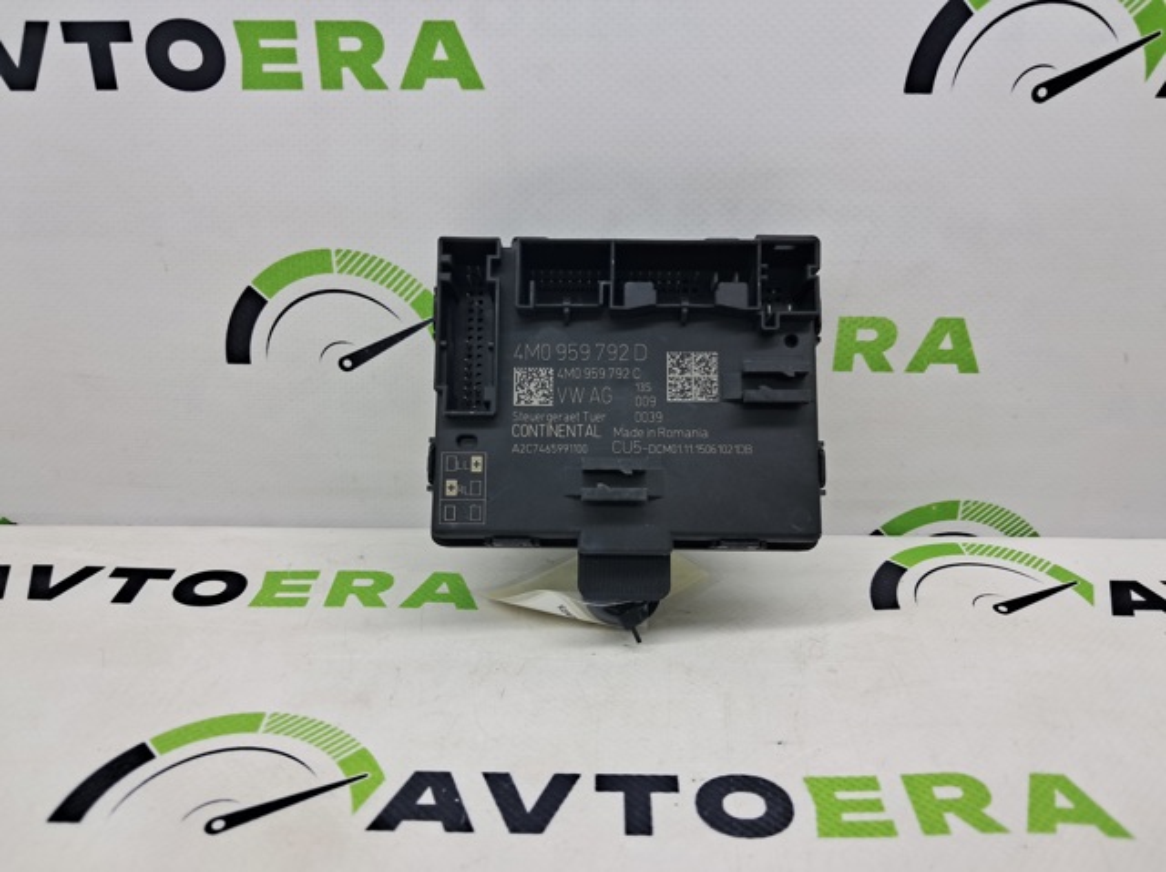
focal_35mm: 27
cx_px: 583
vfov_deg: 51.3
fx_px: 909
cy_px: 436
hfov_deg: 65.4
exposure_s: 1/60
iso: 50
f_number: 1.8
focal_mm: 4
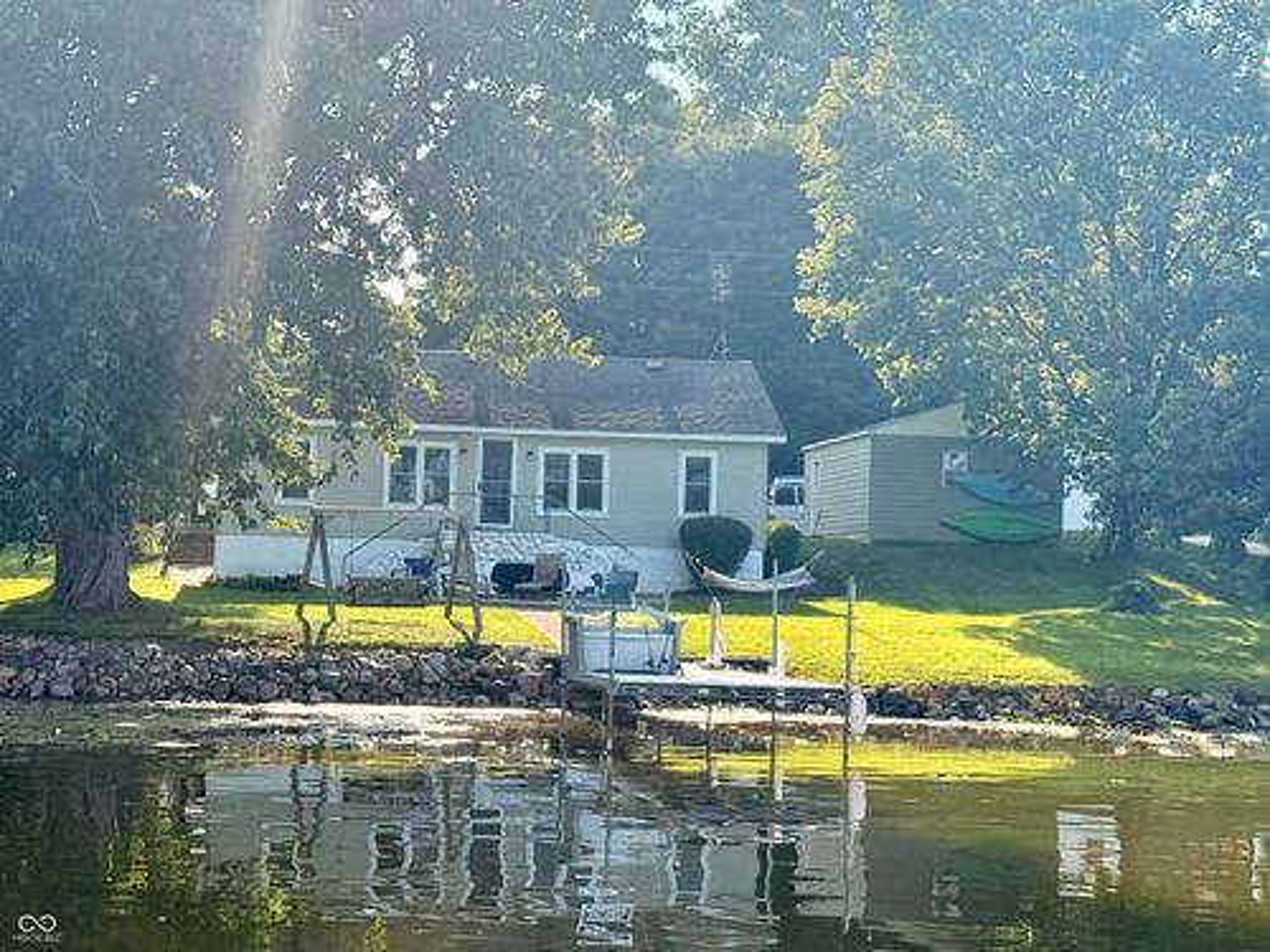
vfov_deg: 30.3
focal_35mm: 48
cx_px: 635
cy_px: 476
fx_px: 1761
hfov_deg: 39.7
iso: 100
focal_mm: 6.76
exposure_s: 1/2088
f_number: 1.78
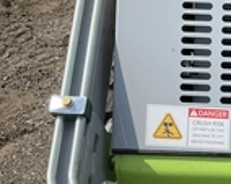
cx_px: 296
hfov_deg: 21.7
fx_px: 546
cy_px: 220
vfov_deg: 18.2
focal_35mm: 80
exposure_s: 1/2320
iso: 25
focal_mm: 3
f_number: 1.8
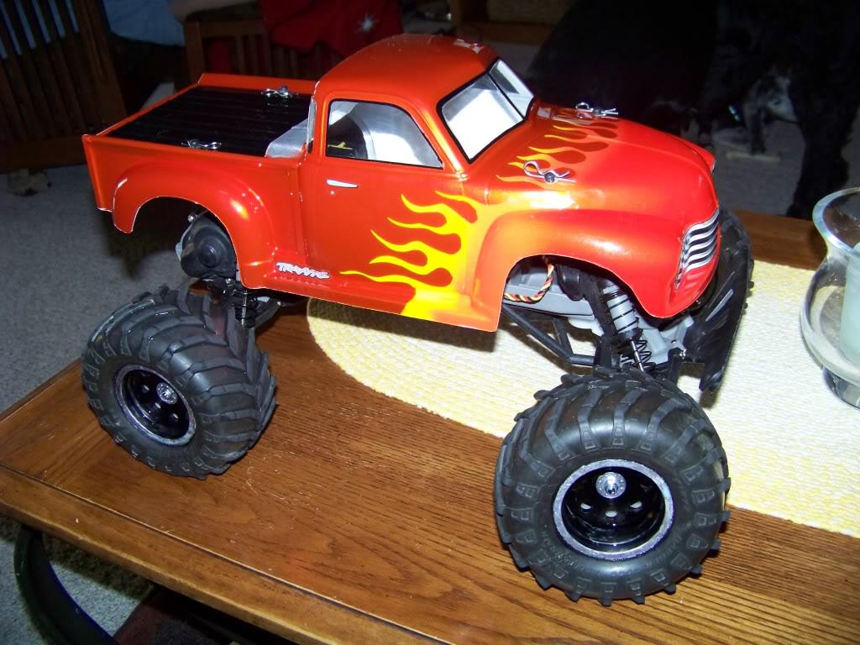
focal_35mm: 36
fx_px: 894
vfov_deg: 39.7
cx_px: 430
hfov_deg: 51.4
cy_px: 322
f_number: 2.8
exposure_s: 1/30
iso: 200
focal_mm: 5.85
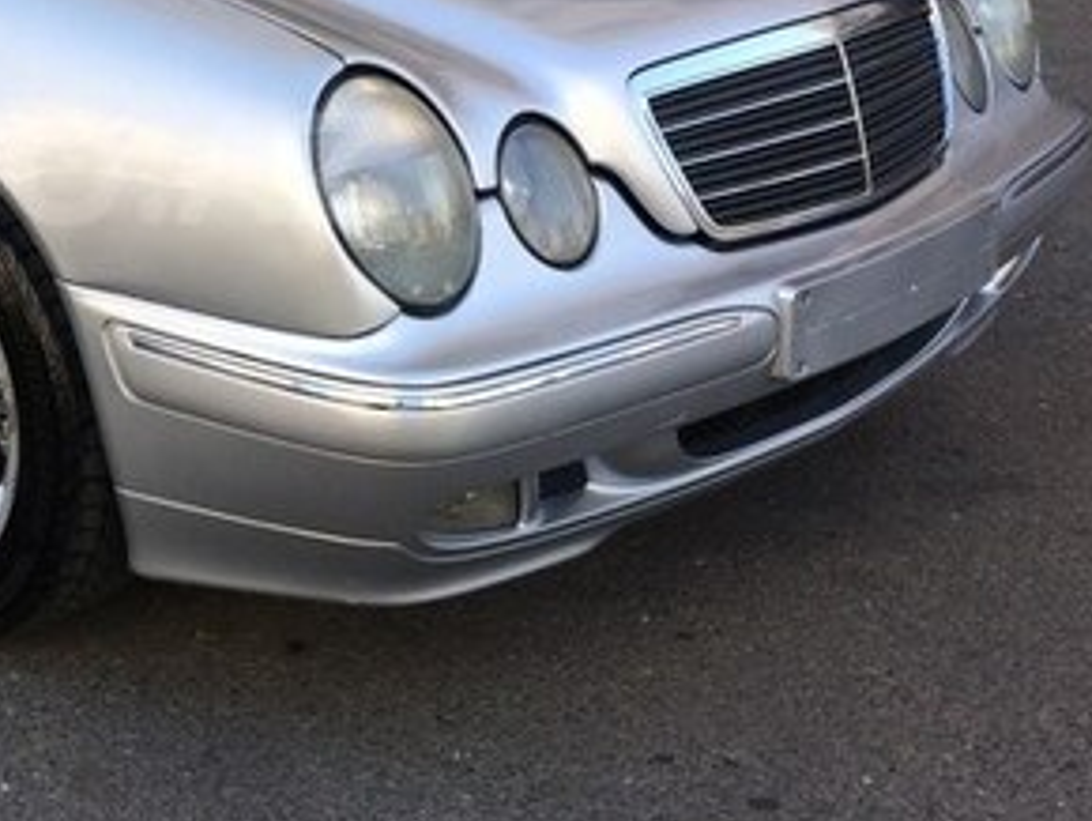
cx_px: -8
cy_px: 168
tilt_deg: -15.7
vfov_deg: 22.0
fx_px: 2084
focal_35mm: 66
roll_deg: +0.7
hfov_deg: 27.6
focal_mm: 4.15
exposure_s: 1/526
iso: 32
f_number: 2.2
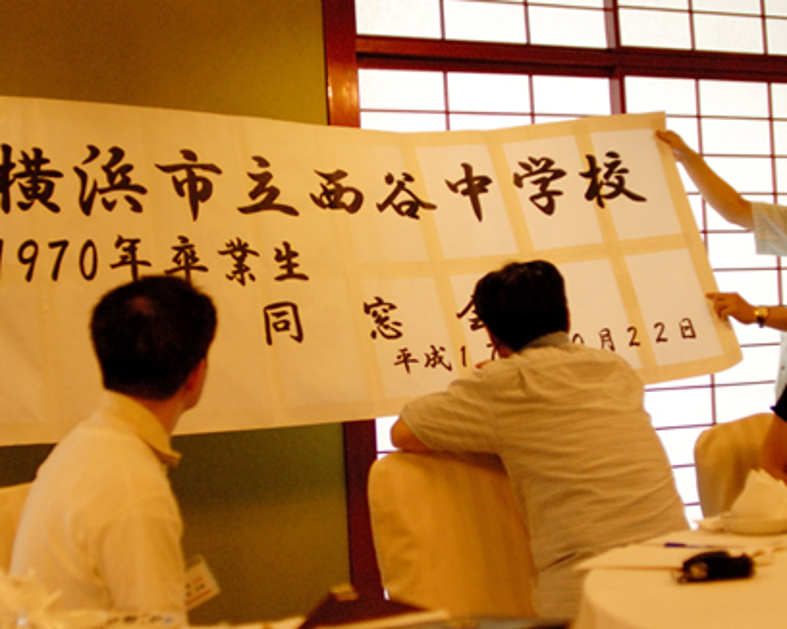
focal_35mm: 62
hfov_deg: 30.5
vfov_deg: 24.6
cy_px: 325
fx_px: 1443
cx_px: 365
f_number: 2
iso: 800
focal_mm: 28
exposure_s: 1/250
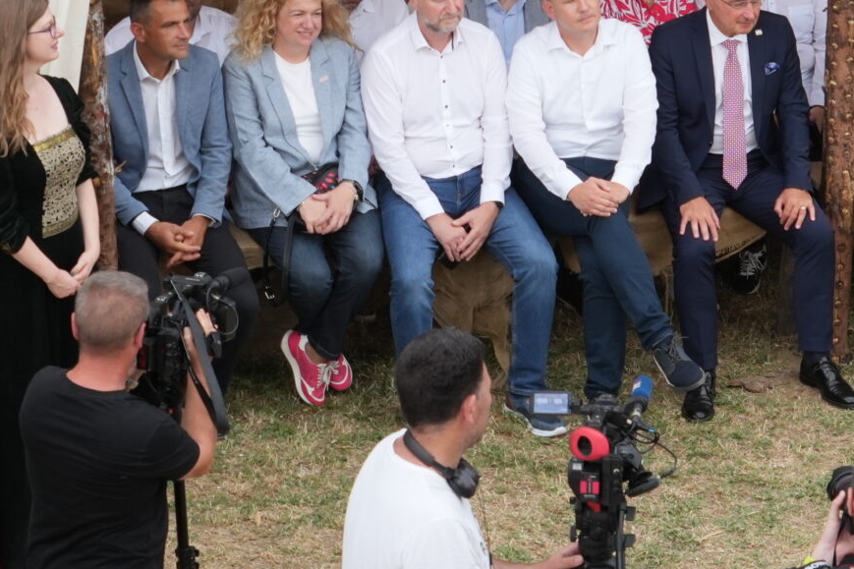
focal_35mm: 168
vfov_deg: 8.1
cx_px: 453
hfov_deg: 12.2
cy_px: 57
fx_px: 3984
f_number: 8
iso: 800
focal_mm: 57
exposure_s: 1/200
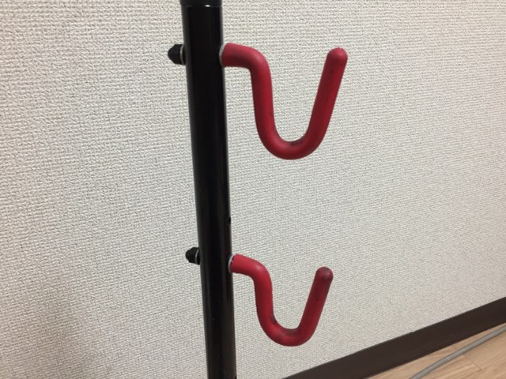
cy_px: 190
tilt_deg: -22.5
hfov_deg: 61.7
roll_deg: -0.7
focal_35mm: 29
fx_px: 424
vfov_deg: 48.2
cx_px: 253
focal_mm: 4.15
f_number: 2.2
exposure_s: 1/33
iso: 160
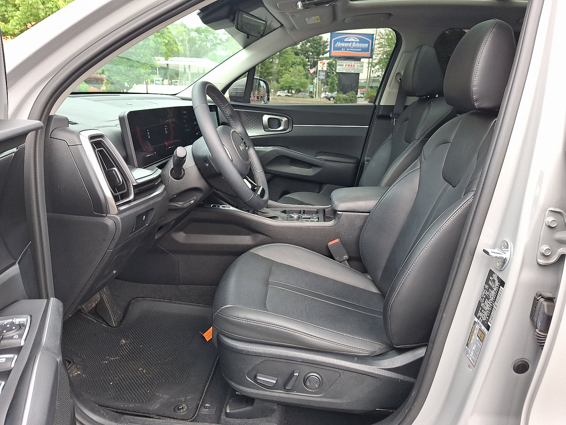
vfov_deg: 54.9
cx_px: 283
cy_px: 212
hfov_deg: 69.4
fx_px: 409
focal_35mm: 25
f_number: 1.8
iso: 39
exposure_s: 1/100
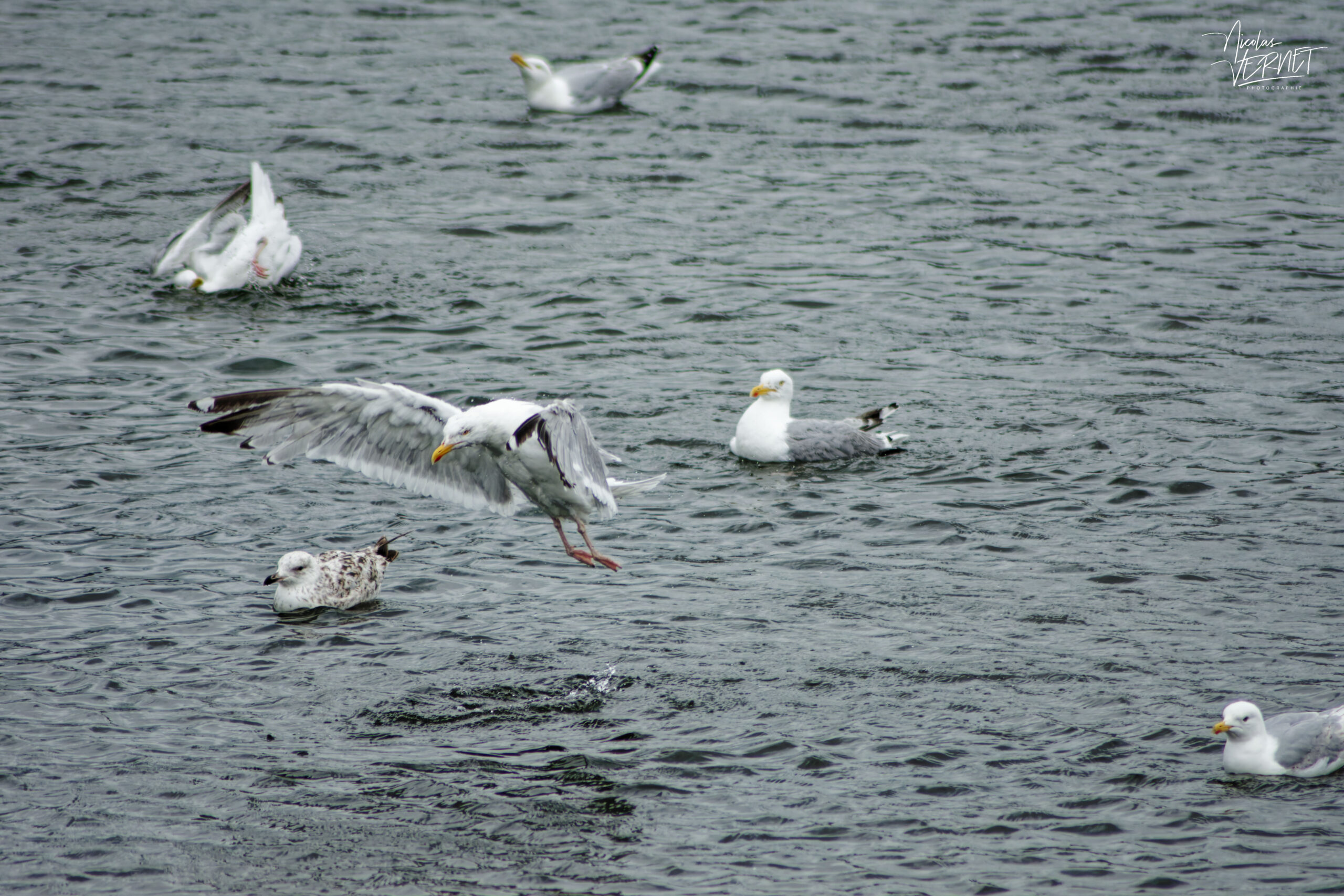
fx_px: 16797
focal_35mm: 450
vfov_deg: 3.1
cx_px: 672
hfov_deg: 4.6
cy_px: 448
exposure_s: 1/3200
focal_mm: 300
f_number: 7.1
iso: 800
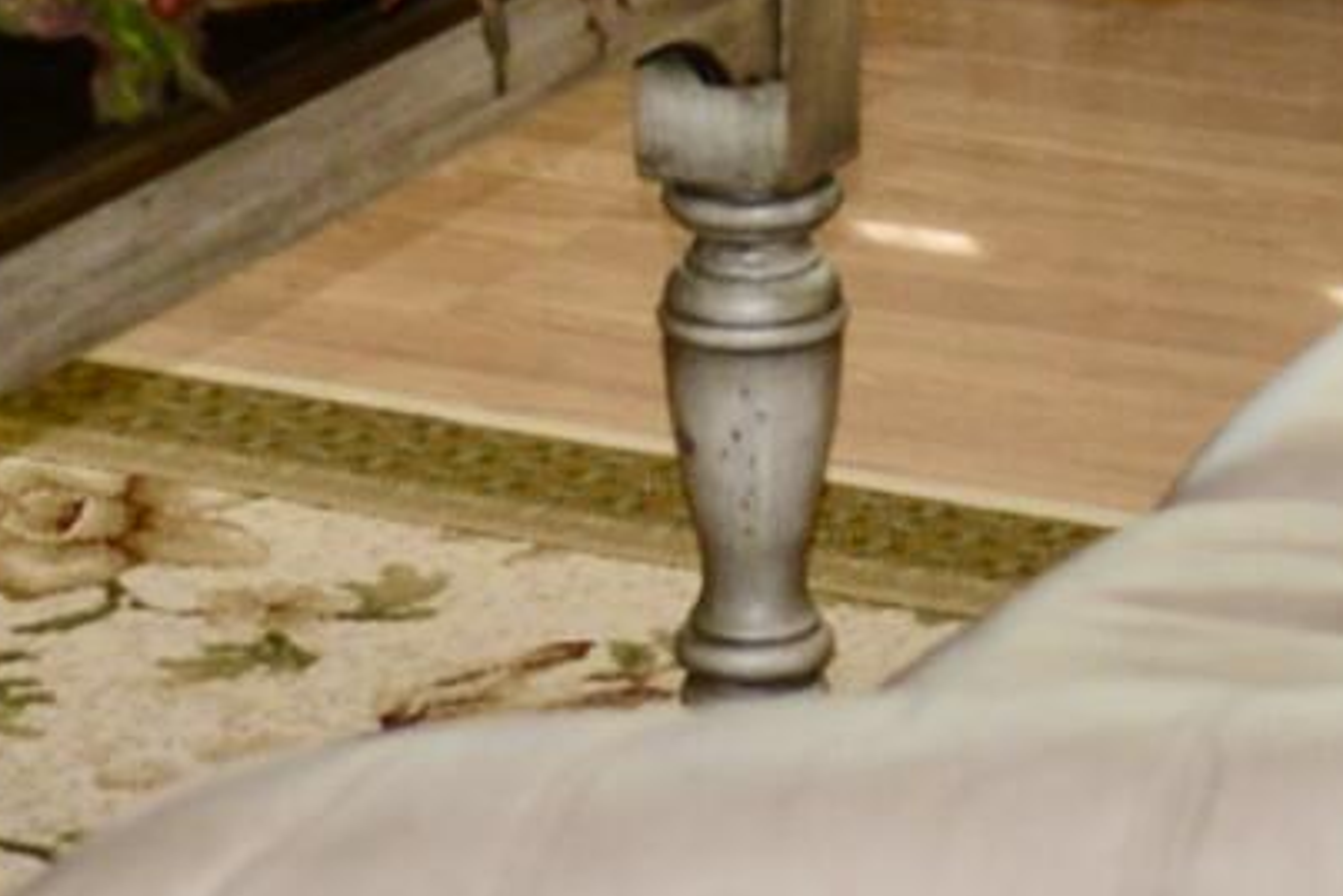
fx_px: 8881
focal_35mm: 238
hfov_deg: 8.6
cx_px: 843
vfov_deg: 5.6
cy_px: -1127
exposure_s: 1/100
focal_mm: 32
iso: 400
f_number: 4
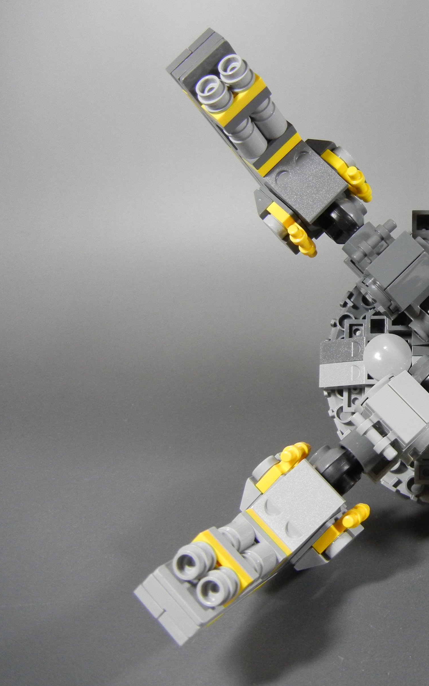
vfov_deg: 46.2
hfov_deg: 28.0
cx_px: 434
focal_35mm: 43
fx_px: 804
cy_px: 339
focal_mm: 5.4
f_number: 3.5
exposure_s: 1/42.4
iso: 400
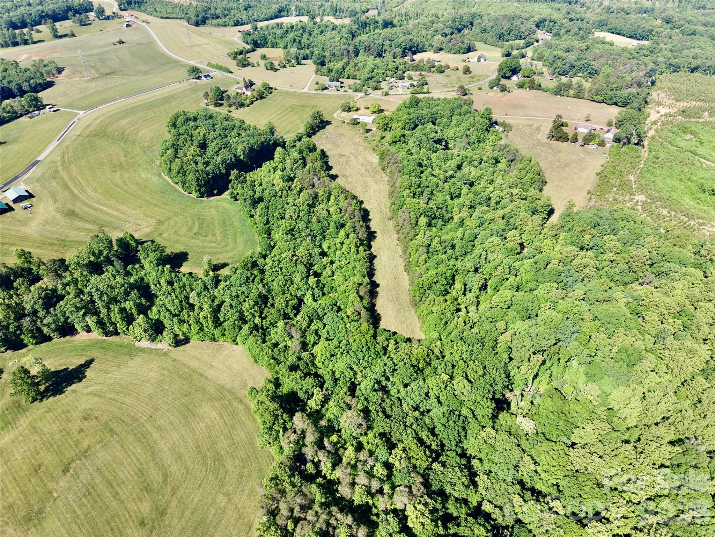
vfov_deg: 56.8
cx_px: 358
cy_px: 268
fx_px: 496
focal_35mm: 24
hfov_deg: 71.6
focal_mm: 8.67
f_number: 1.8
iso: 100
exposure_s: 1/2500
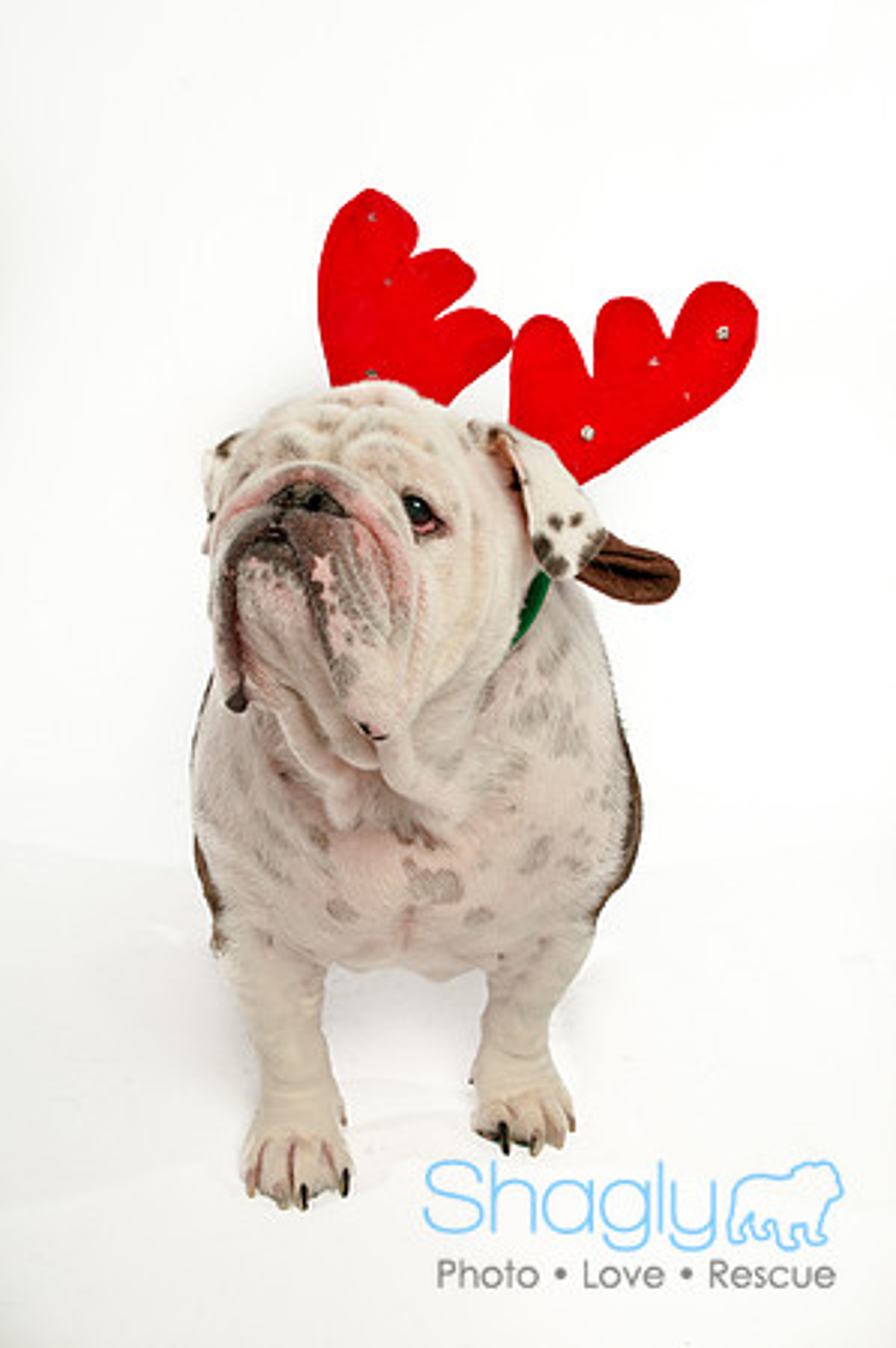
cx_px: 448
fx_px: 1740
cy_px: 674
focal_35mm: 46
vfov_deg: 42.4
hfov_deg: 28.9
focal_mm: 31
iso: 200
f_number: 14
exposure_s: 1/250
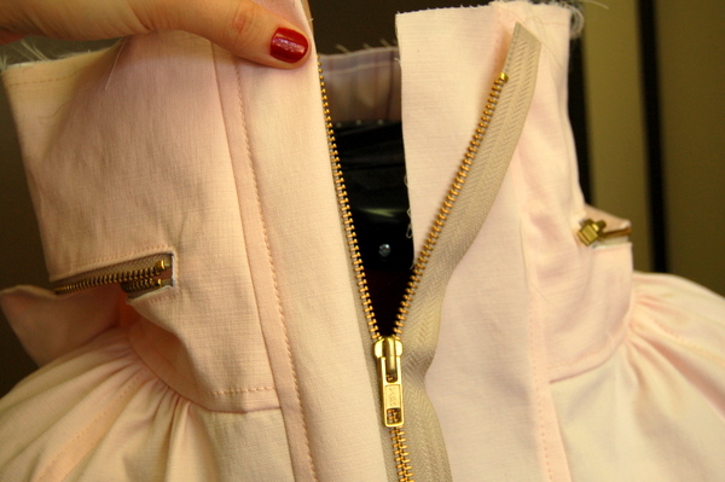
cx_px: 362
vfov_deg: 28.0
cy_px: 241
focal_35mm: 48
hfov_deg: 41.1
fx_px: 966
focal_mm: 32
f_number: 5.6
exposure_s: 1/125
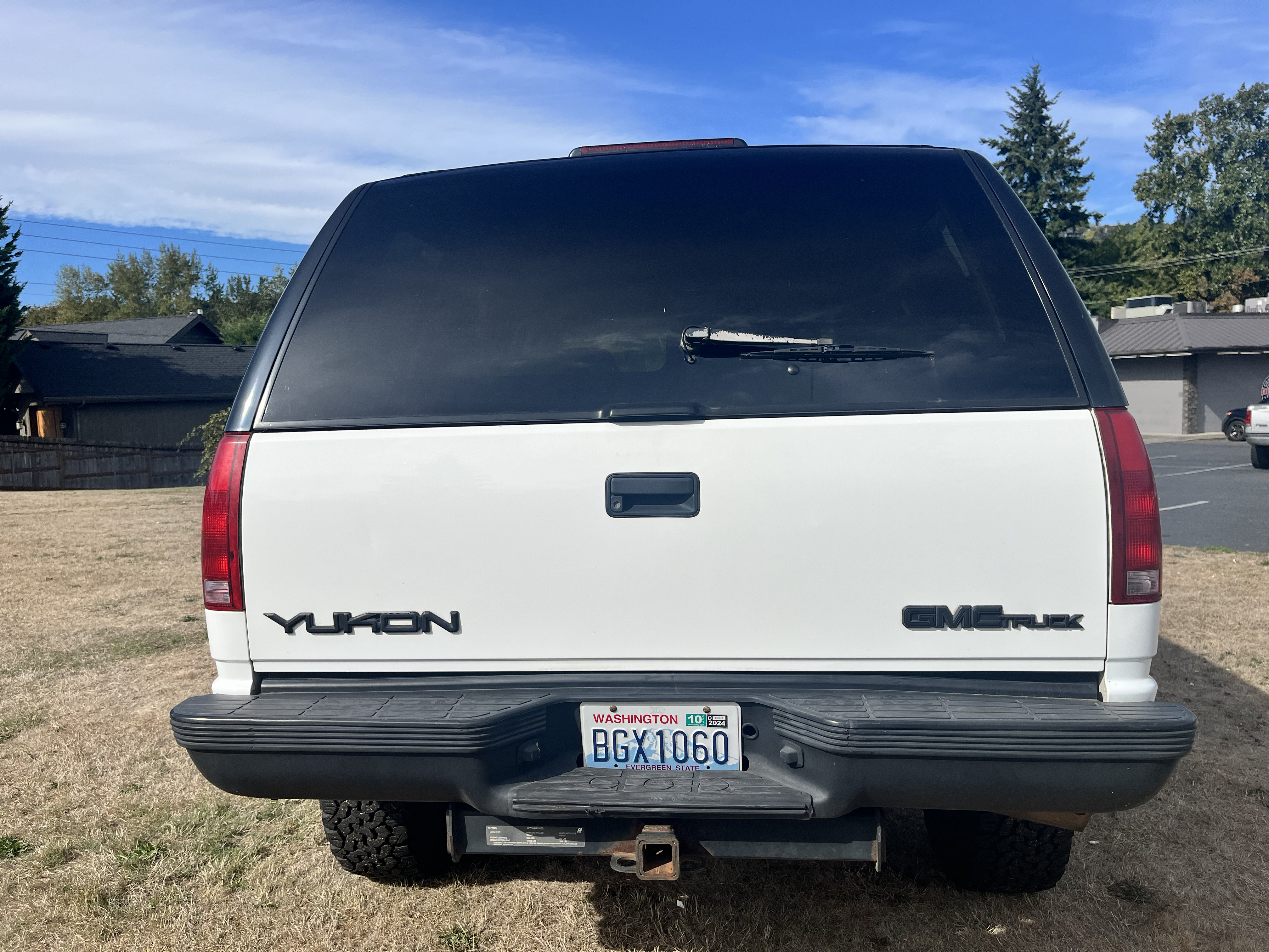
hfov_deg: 67.3
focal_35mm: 26
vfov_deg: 53.1
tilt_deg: -4.4
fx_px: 953
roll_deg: +1.6
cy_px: 476
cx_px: 634
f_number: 1.6
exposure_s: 1/6494
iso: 50
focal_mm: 5.1
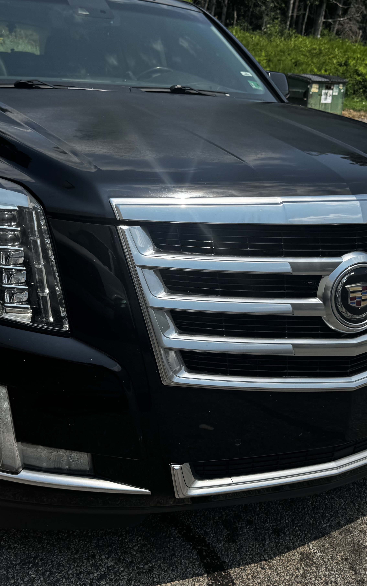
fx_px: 640
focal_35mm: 40
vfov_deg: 49.1
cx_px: 151
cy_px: 248
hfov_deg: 31.9
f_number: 1.78
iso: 80
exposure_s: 1/4310
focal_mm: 6.76
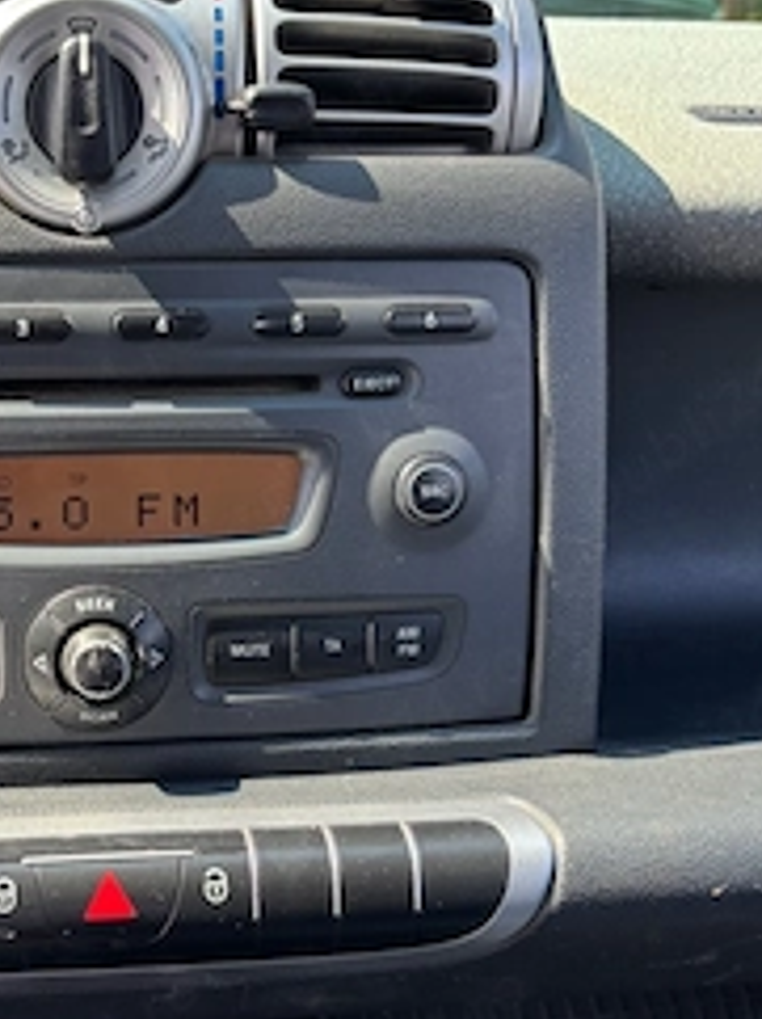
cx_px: 147
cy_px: 467
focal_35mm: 43
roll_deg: -2.4
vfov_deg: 43.9
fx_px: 1264
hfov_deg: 32.6
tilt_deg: -22.7
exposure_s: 1/203
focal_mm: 5.96
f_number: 1.6
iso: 50
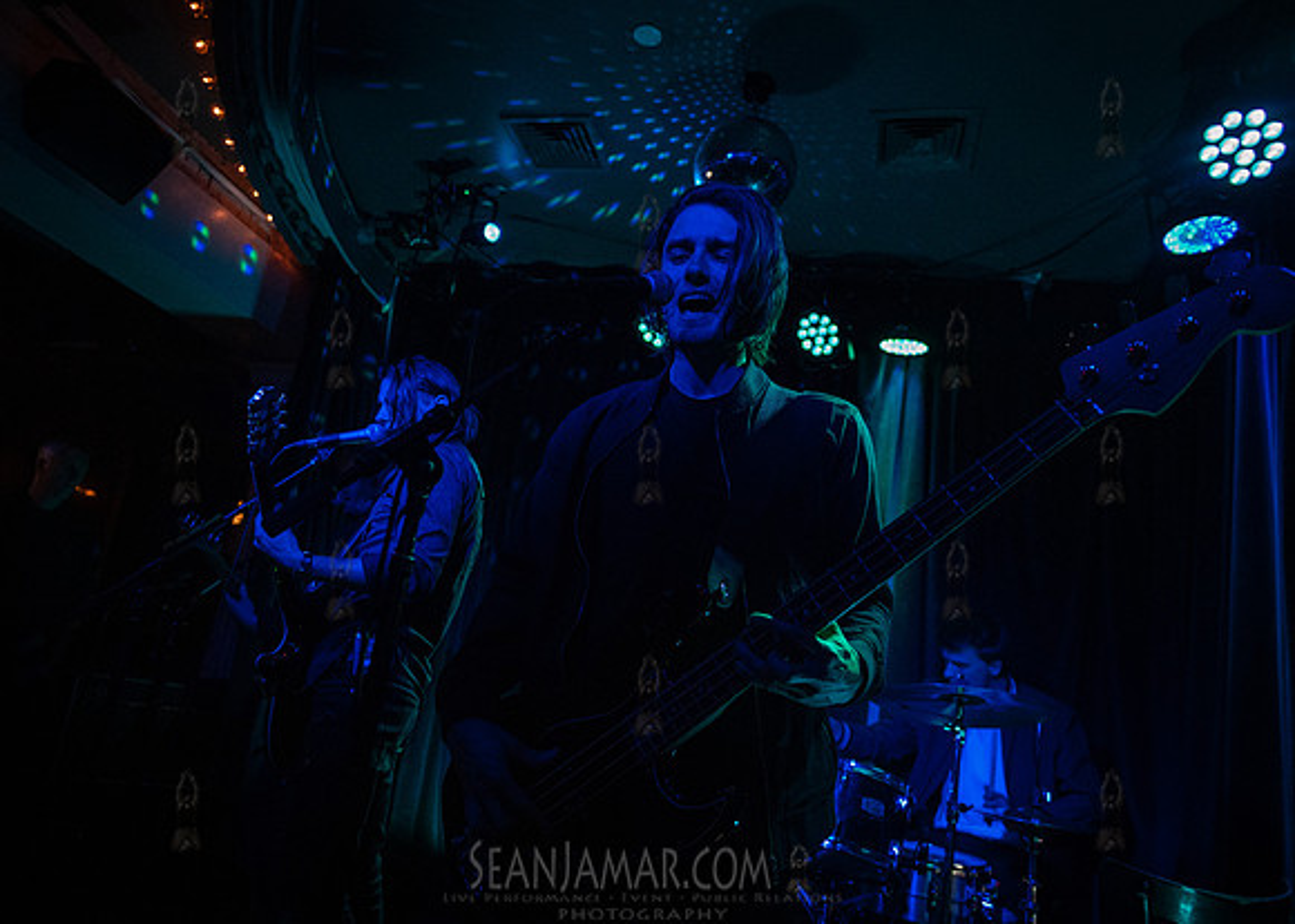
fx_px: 925
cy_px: 462
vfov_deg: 53.1
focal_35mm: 25
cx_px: 601
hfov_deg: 69.9
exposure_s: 1/320
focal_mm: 24
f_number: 3.5
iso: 12800
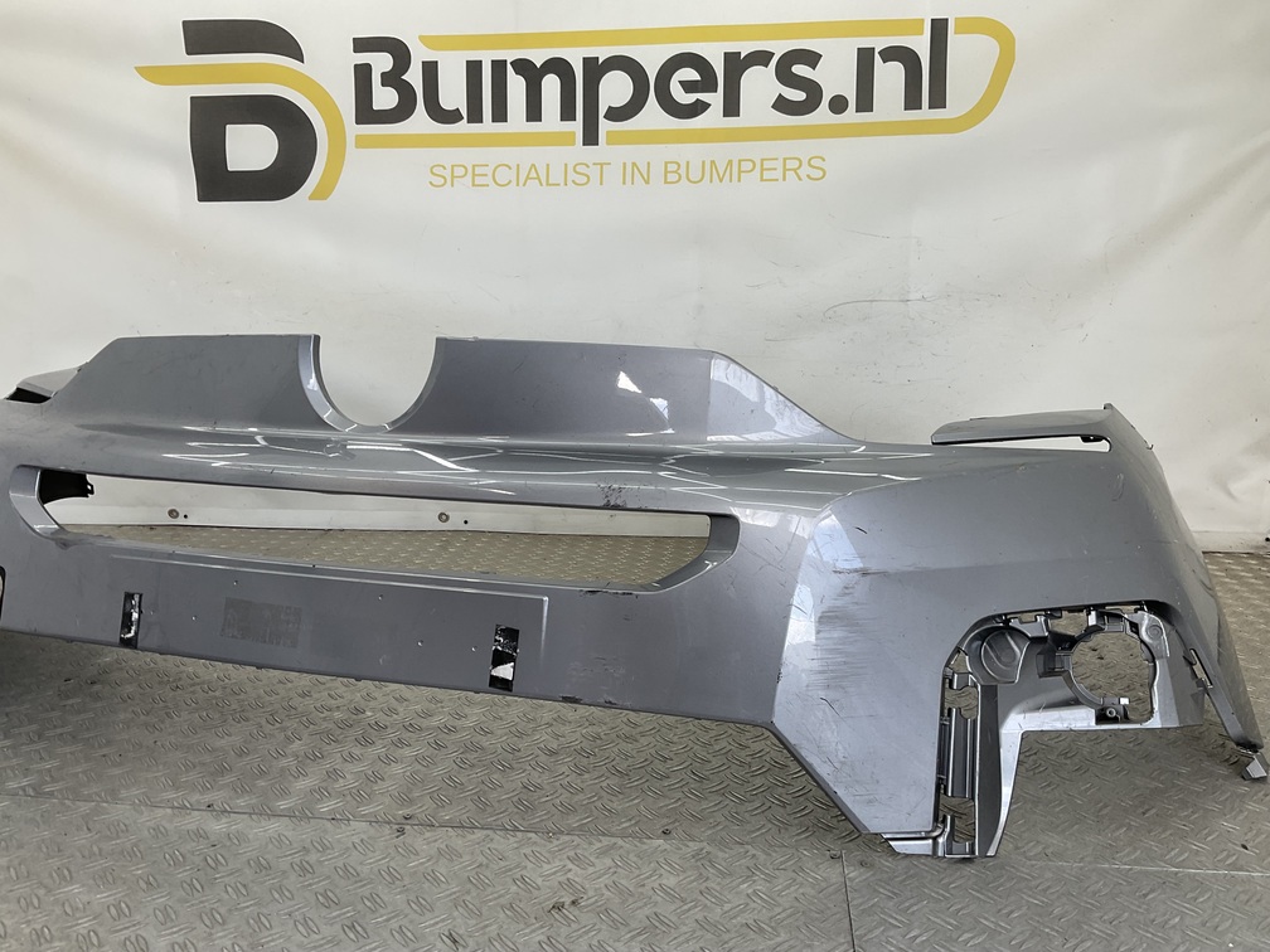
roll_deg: -2.2
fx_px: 1064
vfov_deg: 48.2
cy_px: 476
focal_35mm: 29
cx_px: 635
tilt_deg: -10.4
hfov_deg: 61.7
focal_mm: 3
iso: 16
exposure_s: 1/149
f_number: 1.8
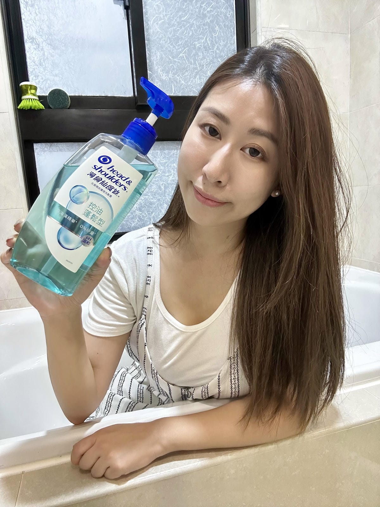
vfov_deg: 73.9
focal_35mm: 23
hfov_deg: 58.9
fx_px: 337
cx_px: 190
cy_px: 254
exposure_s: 1/40
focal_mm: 2.69
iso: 250
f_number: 1.9
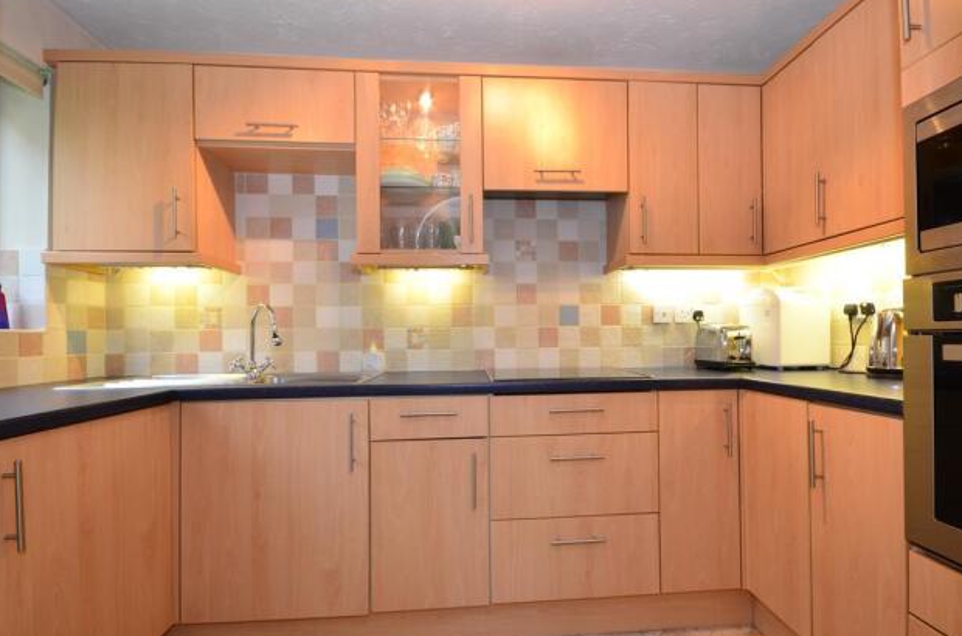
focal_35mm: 18
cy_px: 324
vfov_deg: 66.3
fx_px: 487
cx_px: 500
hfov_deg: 89.3
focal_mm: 11.5
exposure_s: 1/4
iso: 400
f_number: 14
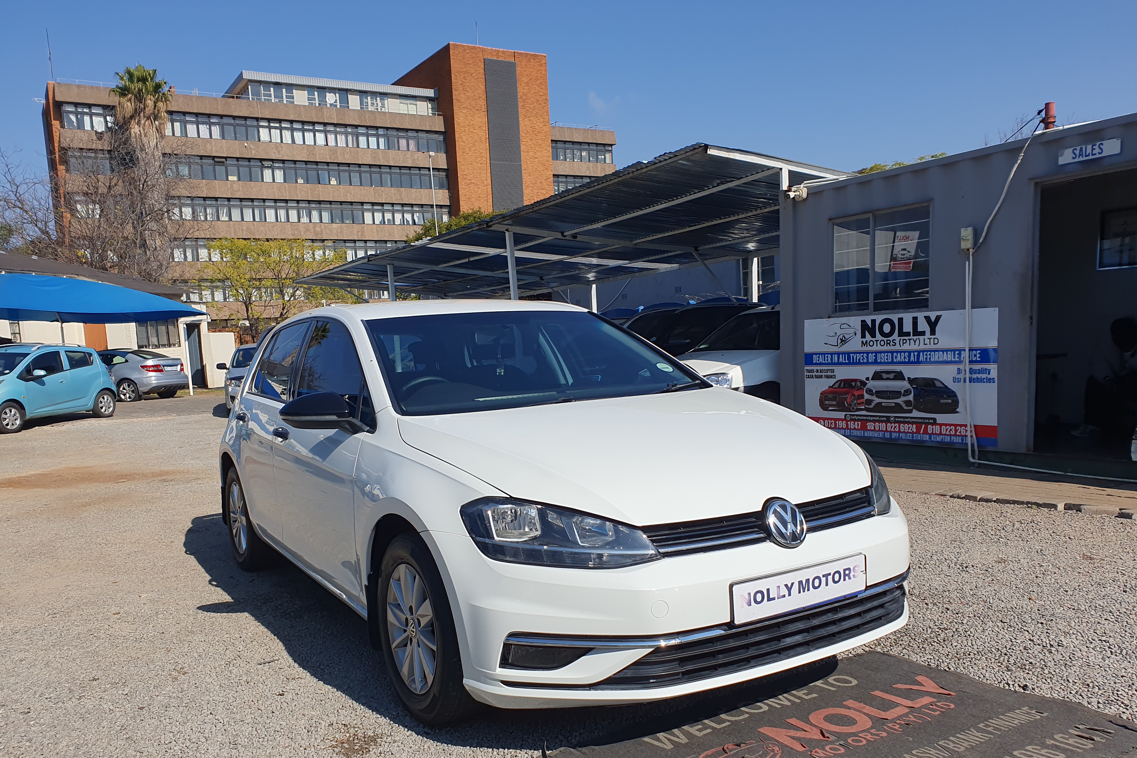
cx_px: 555
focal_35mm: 28
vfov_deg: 46.3
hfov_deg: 65.5
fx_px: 884
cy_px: 429
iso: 50
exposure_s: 1/3016
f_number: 2.4
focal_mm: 4.32
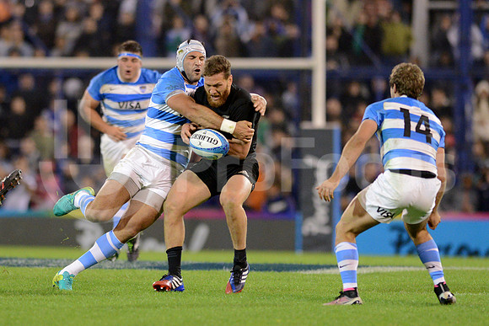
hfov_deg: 6.9
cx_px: 244
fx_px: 4076
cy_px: 163
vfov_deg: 4.6
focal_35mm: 300
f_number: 2.8
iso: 4500
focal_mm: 300
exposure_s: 1/1000
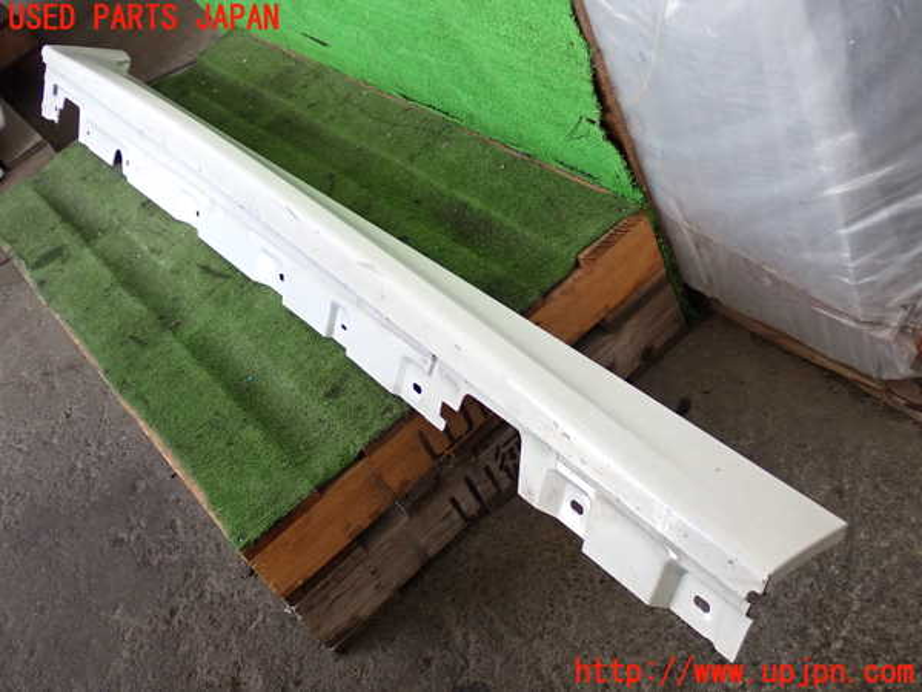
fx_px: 1092
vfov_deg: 35.1
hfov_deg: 45.8
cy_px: 346
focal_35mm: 41
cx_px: 461
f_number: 2.8
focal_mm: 7.31
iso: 320
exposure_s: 1/125
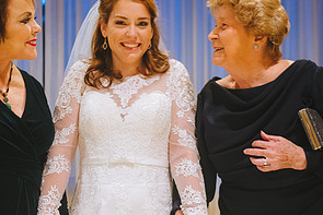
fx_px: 566
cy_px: 164
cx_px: 140
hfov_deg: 31.8
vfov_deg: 21.4
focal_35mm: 63
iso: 1250
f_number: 2.8
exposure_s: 1/125
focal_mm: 32
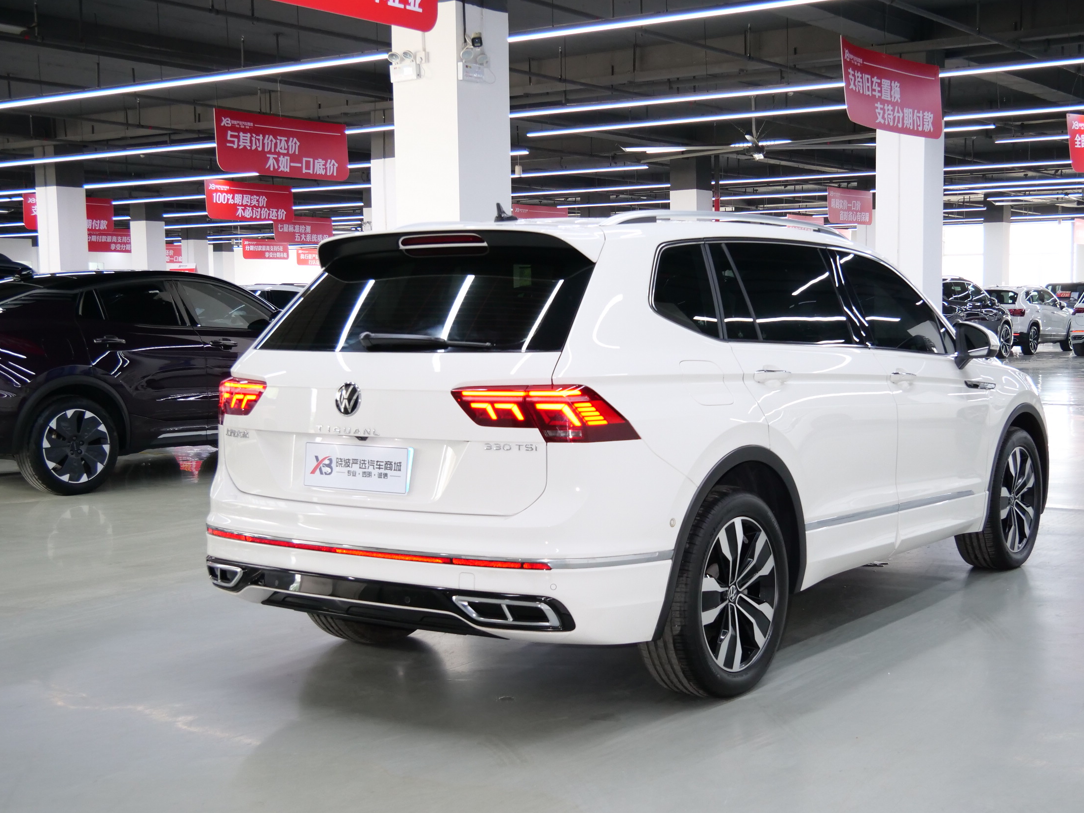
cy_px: 445
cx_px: 642
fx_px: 1347
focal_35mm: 43
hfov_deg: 43.7
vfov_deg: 33.6
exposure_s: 1/40
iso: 800
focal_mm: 18
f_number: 3.9
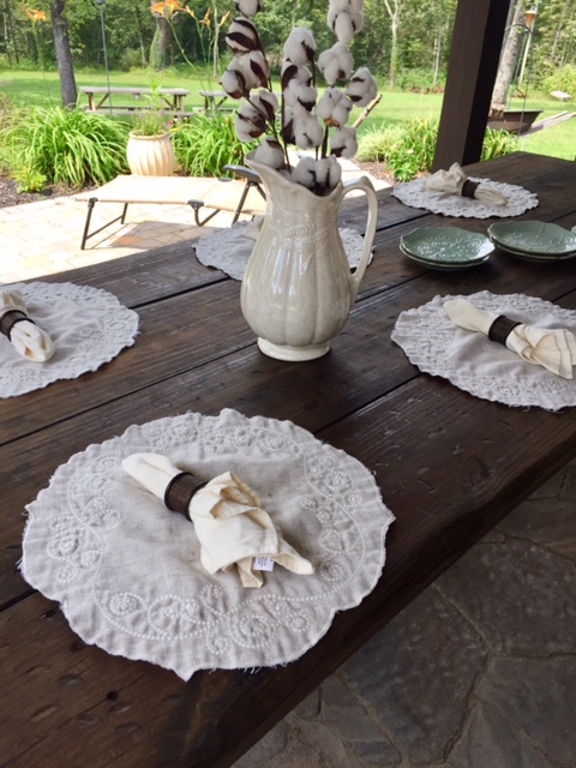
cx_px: 288
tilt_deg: -33.0
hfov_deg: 48.2
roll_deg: -2.7
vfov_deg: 61.7
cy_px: 384
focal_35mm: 29
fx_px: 643
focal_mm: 4.15
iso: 32
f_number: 2.2
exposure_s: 1/494
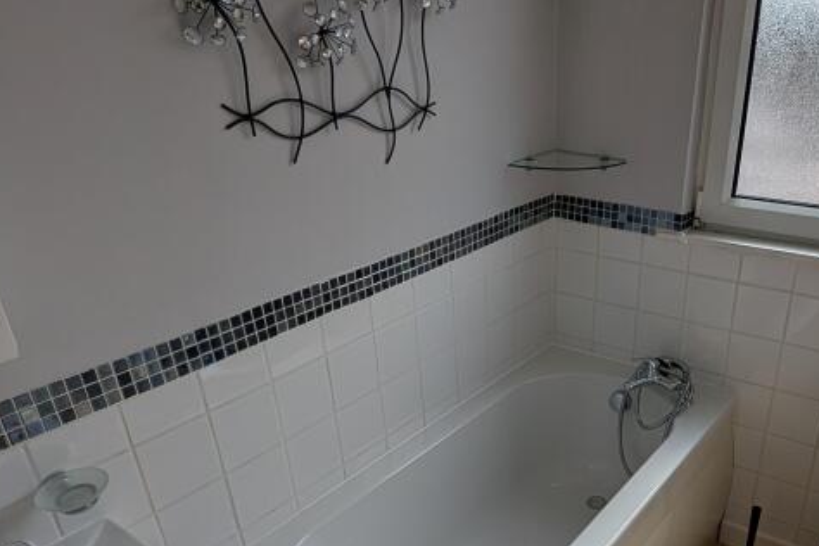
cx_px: 510
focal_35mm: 27
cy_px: 388
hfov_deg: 66.4
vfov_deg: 46.7
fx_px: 614
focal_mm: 2.02
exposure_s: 1/2924
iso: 54
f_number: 1.7
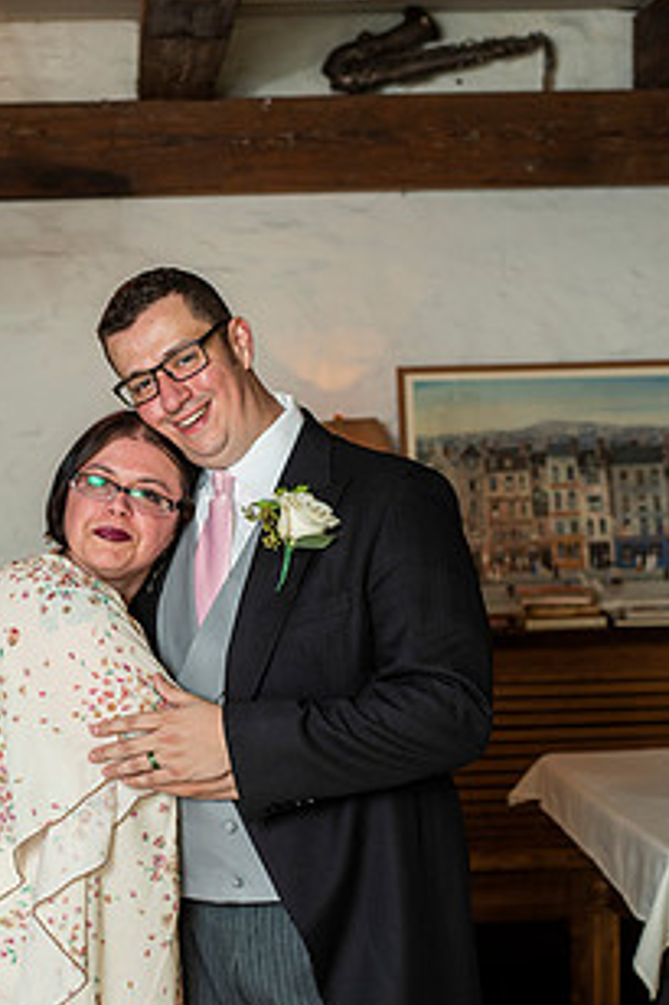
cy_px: 587
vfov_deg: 27.7
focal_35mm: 73
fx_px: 2037
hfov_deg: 18.6
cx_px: 186
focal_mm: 50
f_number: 4
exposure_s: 1/80
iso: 500
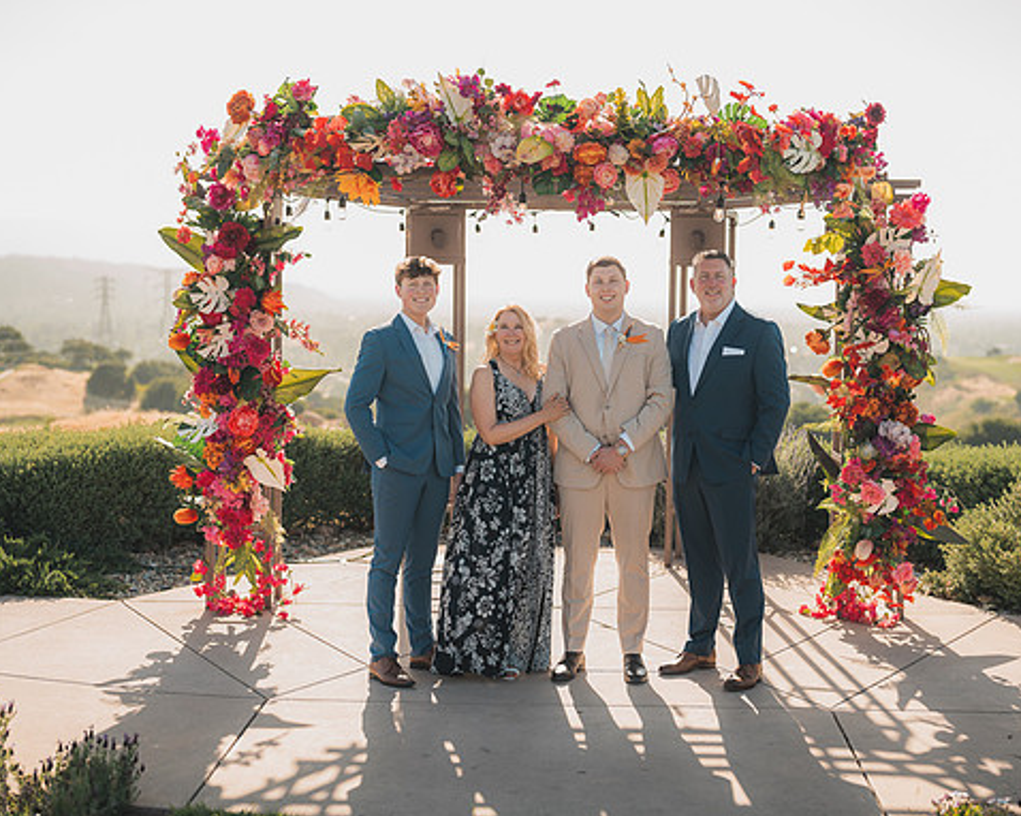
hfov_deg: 33.0
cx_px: 555
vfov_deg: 26.7
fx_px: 1722
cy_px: 411
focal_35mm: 57
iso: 50
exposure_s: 1/1000
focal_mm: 50
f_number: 2
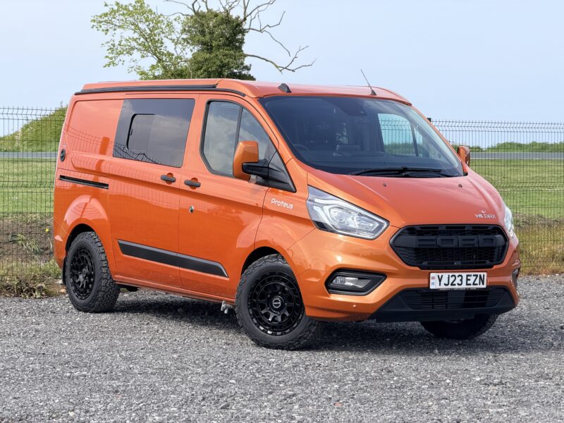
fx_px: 1629
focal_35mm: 100
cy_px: 212
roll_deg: +0.6
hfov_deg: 19.6
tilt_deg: -2.2
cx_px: 282
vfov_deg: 14.8
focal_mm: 16.89
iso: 50
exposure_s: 1/574
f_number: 2.8
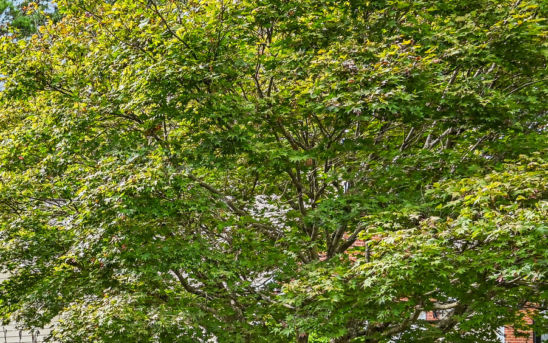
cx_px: -284
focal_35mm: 61
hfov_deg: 25.1
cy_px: 373
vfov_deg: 20.4
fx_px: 911
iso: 100
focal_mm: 18
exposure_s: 1/40
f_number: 8
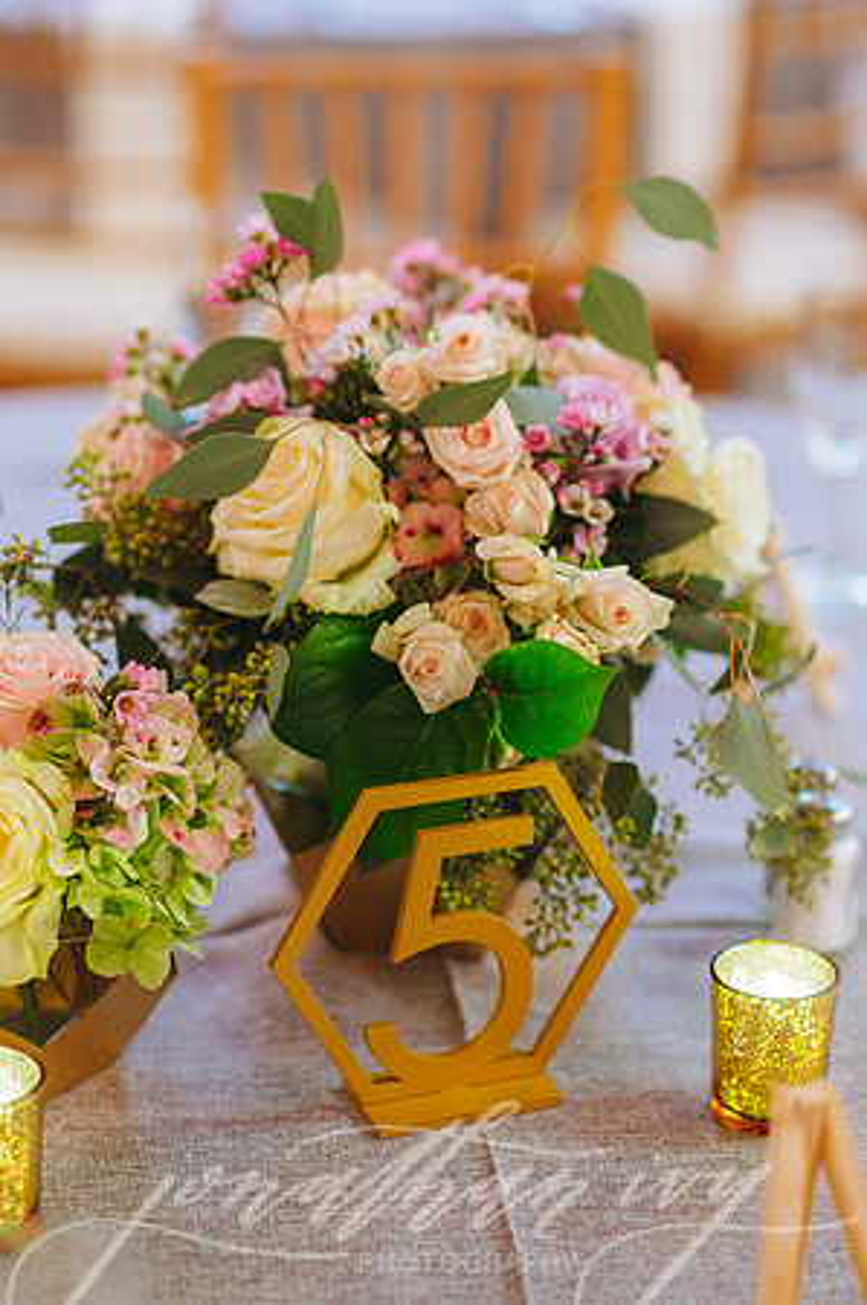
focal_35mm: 85
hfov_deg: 16.0
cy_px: 652
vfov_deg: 23.9
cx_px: 434
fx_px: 3077
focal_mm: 85
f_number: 2
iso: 800
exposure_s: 1/50
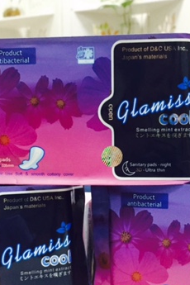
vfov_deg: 35.4
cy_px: 185
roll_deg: +1.3
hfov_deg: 24.2
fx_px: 443
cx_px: 93
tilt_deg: -4.9
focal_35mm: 56
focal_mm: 4.15
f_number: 2.2
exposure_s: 1/33
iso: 320
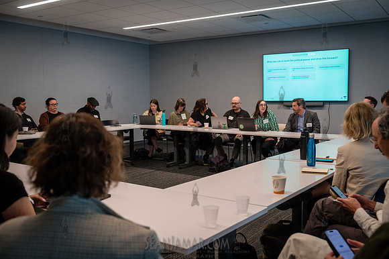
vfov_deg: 37.3
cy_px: 129
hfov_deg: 53.8
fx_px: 384
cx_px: 193
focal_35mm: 36
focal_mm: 35
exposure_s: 1/250
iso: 2000
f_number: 4
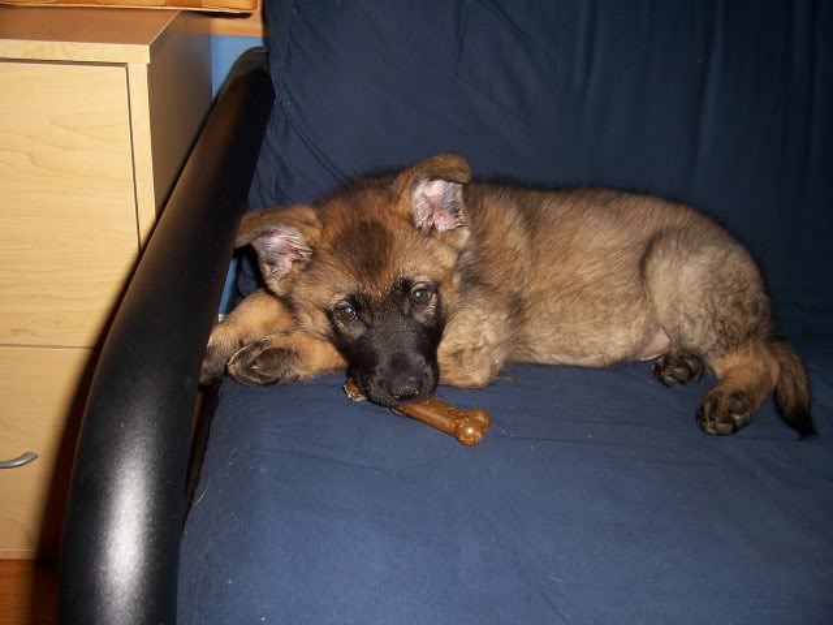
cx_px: 416
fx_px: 818
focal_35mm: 34
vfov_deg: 41.8
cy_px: 312
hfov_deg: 54.0
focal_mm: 5.6
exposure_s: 1/60
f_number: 2.7
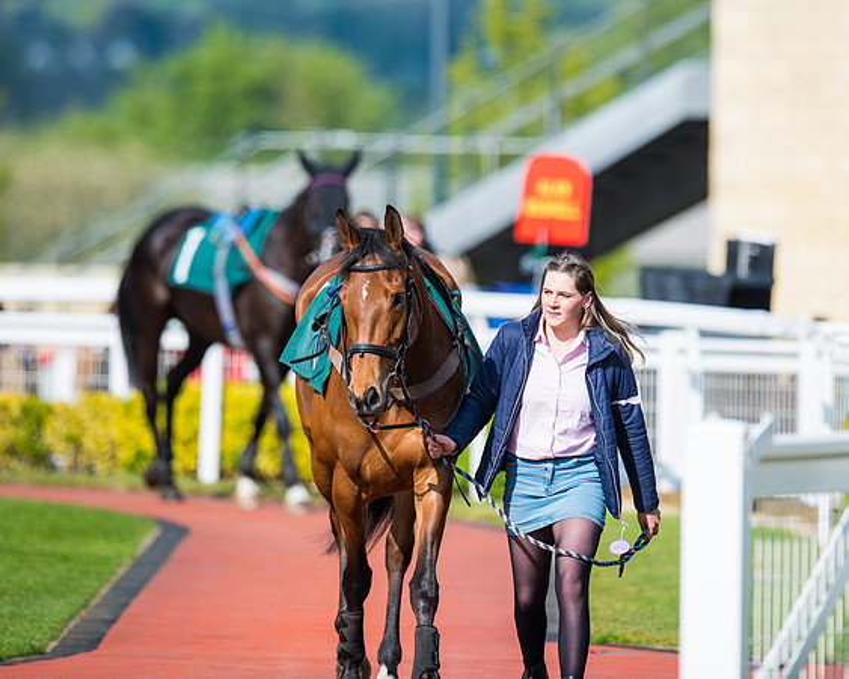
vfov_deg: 3.4
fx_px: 11329
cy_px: 340
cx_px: 424
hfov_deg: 4.3
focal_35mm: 451
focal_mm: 400
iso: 160
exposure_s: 1/1600
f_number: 5
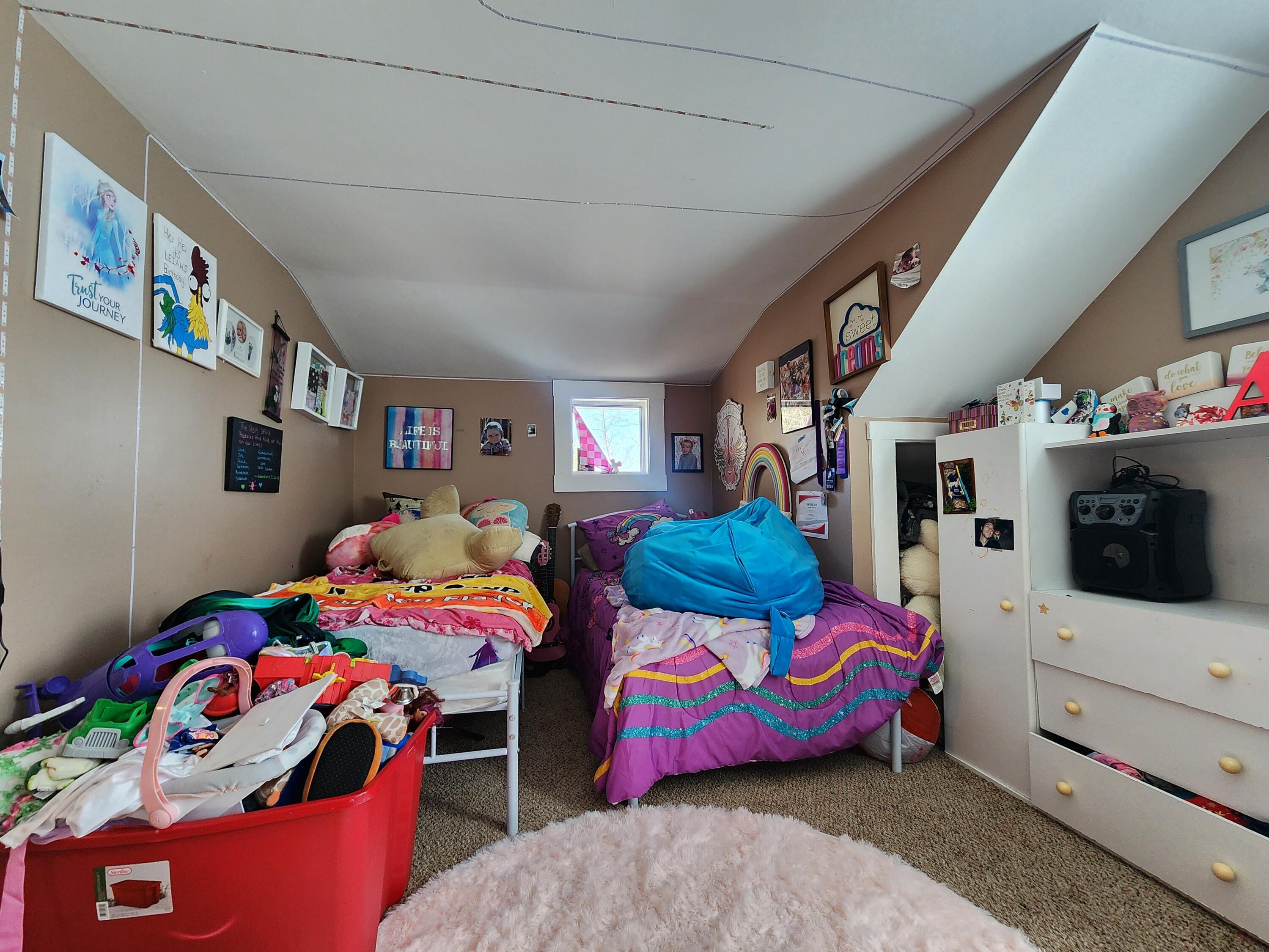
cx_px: 634
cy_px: 476
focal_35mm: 13
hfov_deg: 106.2
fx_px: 477
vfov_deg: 89.9
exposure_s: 1/60
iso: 160
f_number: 2.2
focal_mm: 2.2
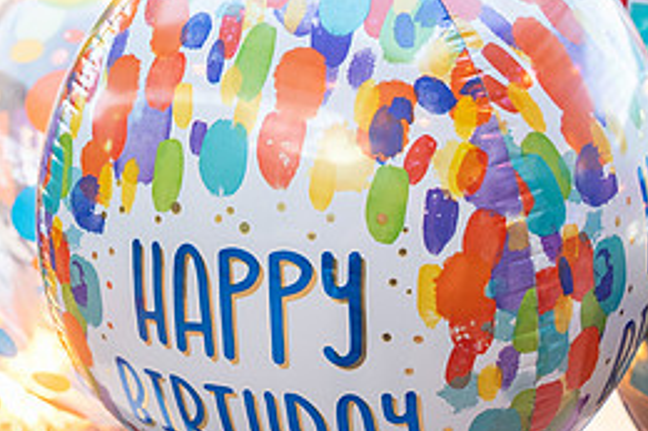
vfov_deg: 20.2
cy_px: 273
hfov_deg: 29.2
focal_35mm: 67
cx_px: 102
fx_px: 1205
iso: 500
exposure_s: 1/80
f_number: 4
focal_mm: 30
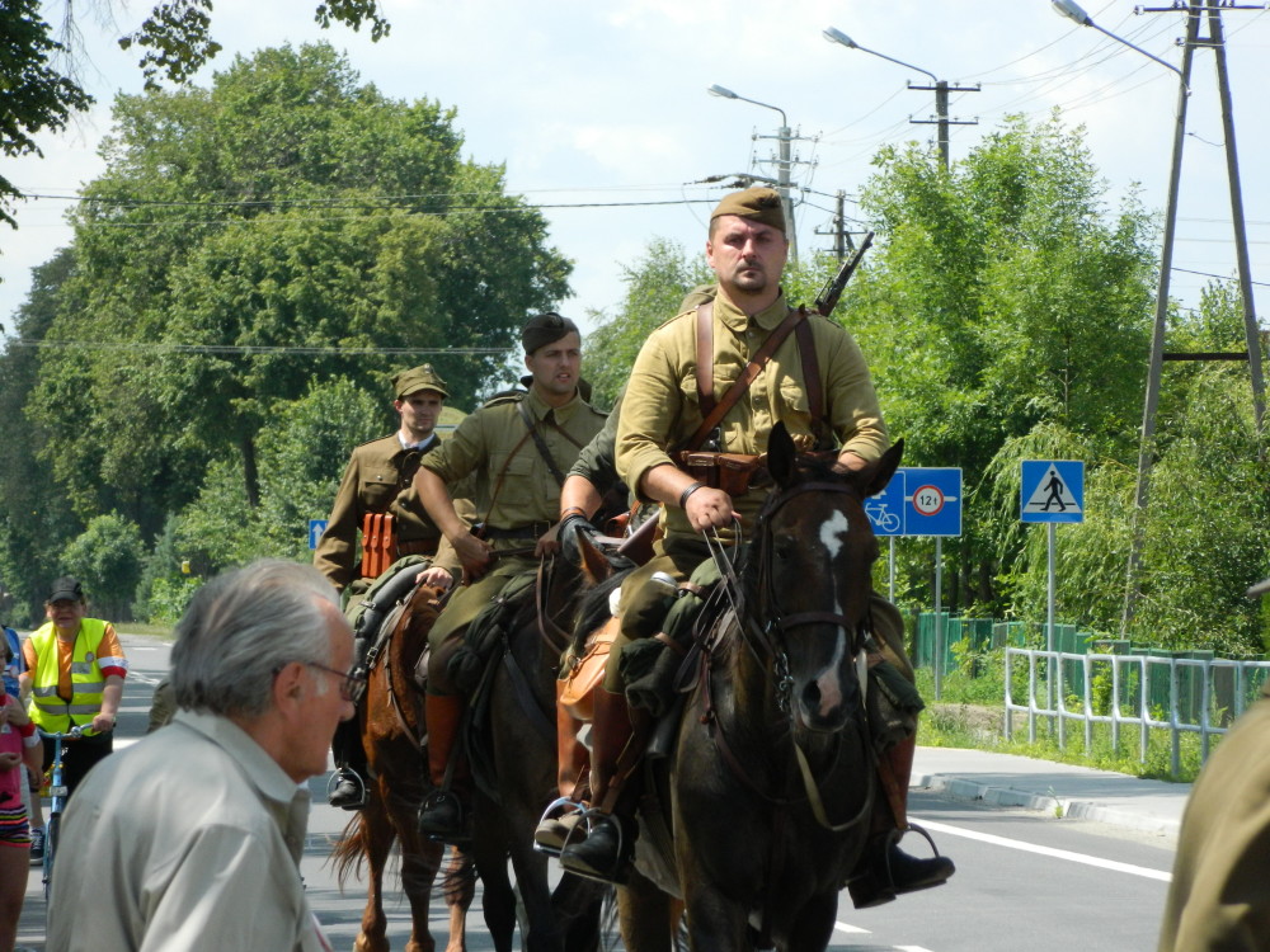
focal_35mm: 278
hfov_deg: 7.1
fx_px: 10199
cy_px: 476
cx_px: 635
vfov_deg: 5.3
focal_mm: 50
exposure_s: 1/500
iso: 200
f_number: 5.6
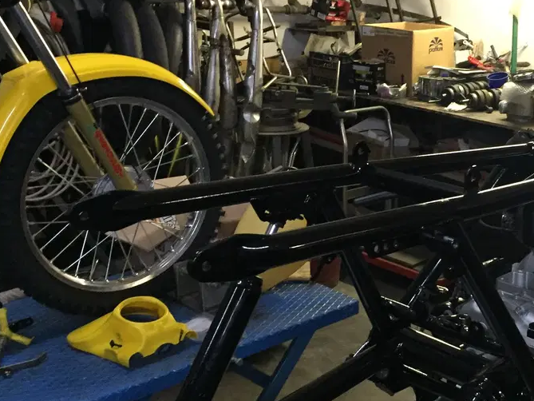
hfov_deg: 35.1
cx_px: 457
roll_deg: -2.9
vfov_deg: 28.0
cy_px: 212
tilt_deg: -15.7
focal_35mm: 52
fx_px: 802
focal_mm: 4.15
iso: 250
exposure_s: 1/25
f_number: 2.2
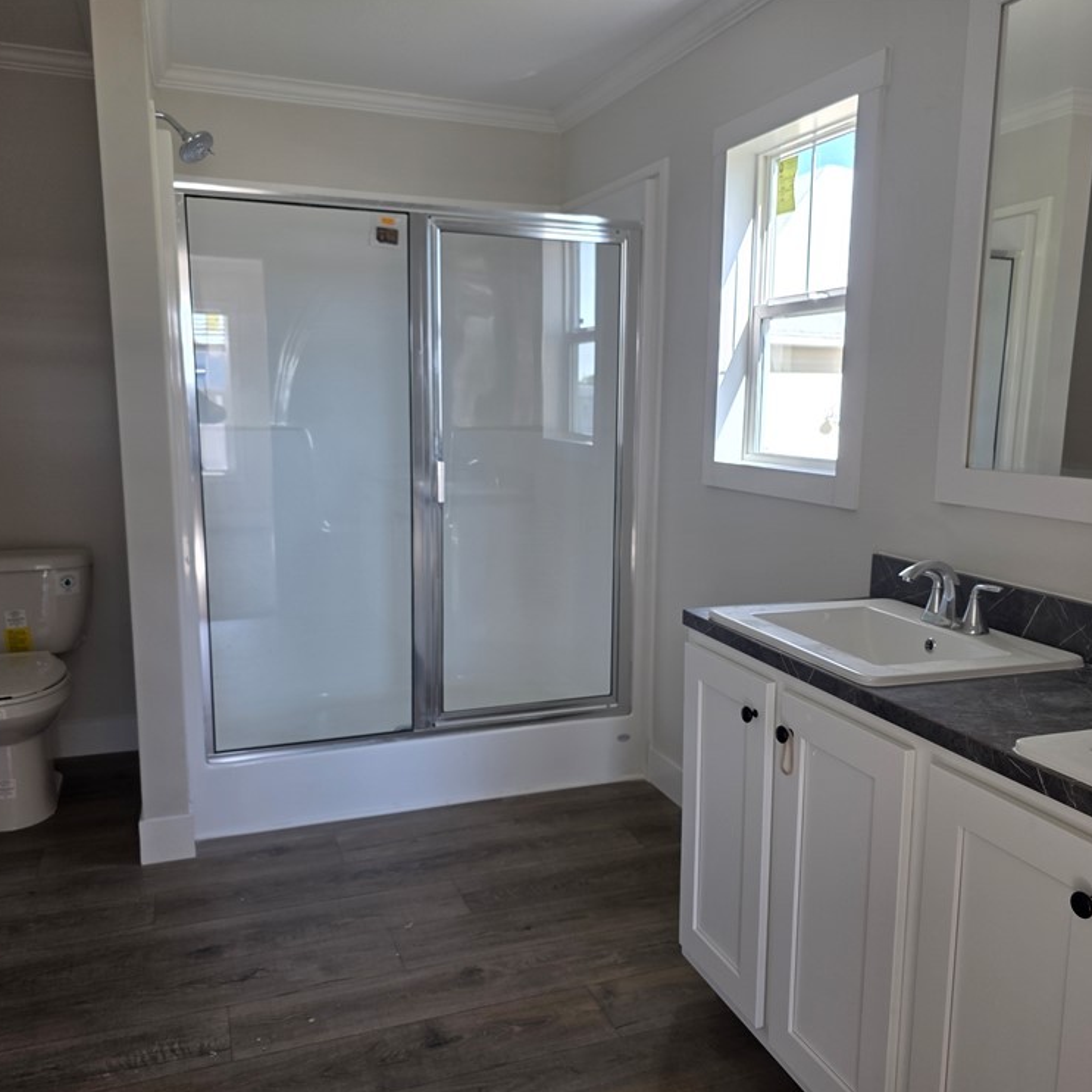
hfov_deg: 57.2
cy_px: 556
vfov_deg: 57.3
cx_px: 589
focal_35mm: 28
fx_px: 999
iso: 80
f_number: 1.7
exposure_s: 1/180
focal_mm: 6.3
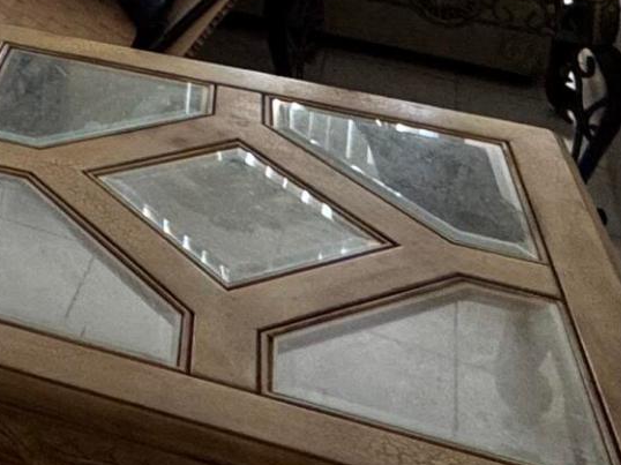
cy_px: -452
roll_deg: -3.1
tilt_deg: -2.5
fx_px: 1345
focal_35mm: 75
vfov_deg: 15.7
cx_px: -248
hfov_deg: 22.4
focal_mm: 2.22
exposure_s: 1/99
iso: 200
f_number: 2.2
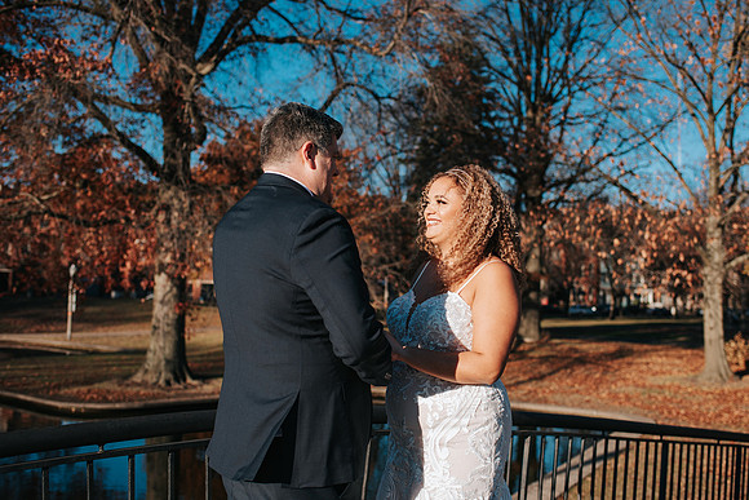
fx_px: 810
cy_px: 250
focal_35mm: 39
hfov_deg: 49.6
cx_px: 397
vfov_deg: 34.3
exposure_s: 1/1600
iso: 140
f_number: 2.8
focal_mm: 35
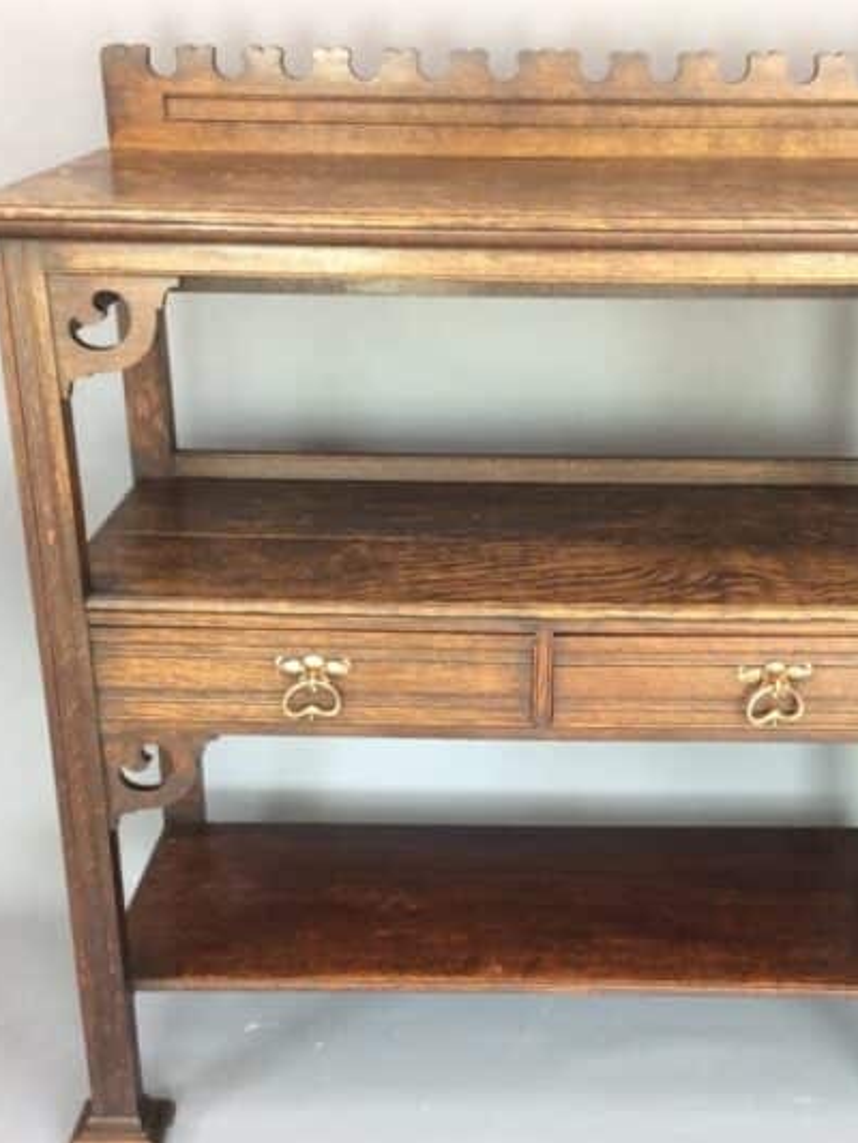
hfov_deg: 31.4
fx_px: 1520
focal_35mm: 46
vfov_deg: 41.2
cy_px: 610
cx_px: 536
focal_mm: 3.3
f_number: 2.4
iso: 80
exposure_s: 1/25
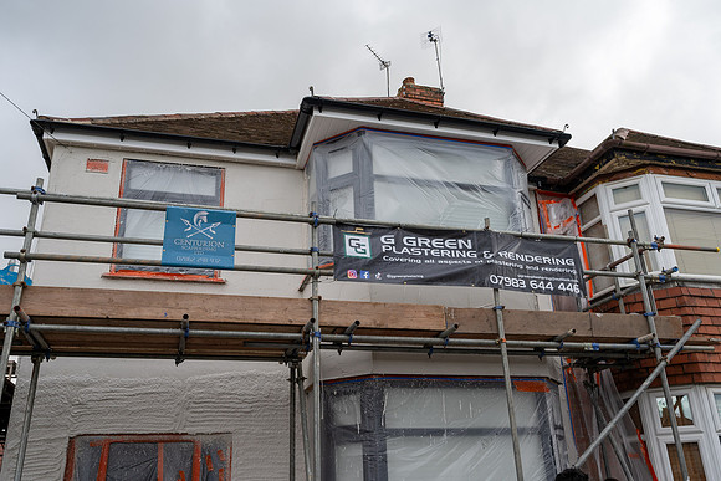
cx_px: 360
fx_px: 601
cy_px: 240
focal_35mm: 30
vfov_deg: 43.6
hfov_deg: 61.9
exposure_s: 1/200
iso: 100
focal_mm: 30
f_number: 5.6
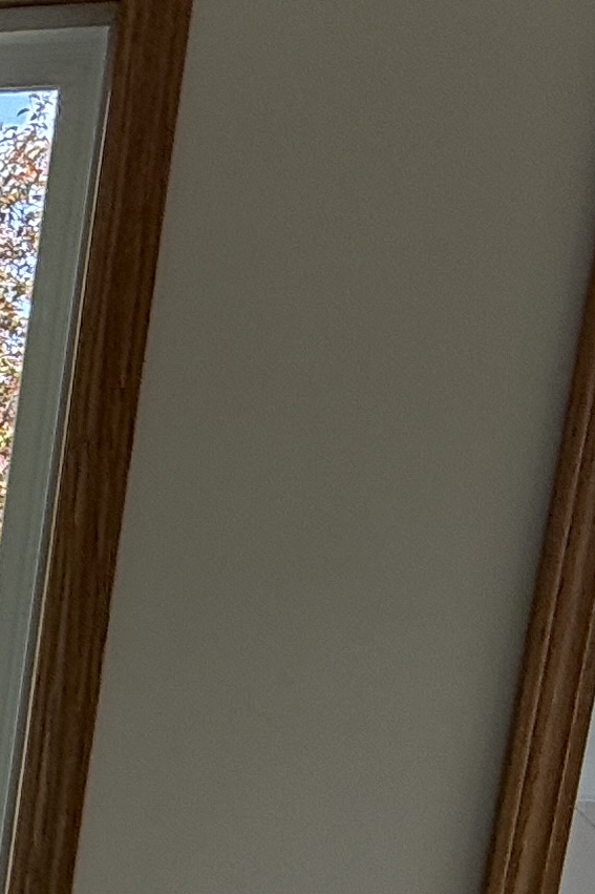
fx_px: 1711
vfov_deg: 27.5
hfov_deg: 14.8
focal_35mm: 69
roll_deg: -2.9
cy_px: 900
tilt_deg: -8.3
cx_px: -706
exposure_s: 1/252
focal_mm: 2.22
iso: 64
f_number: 2.2
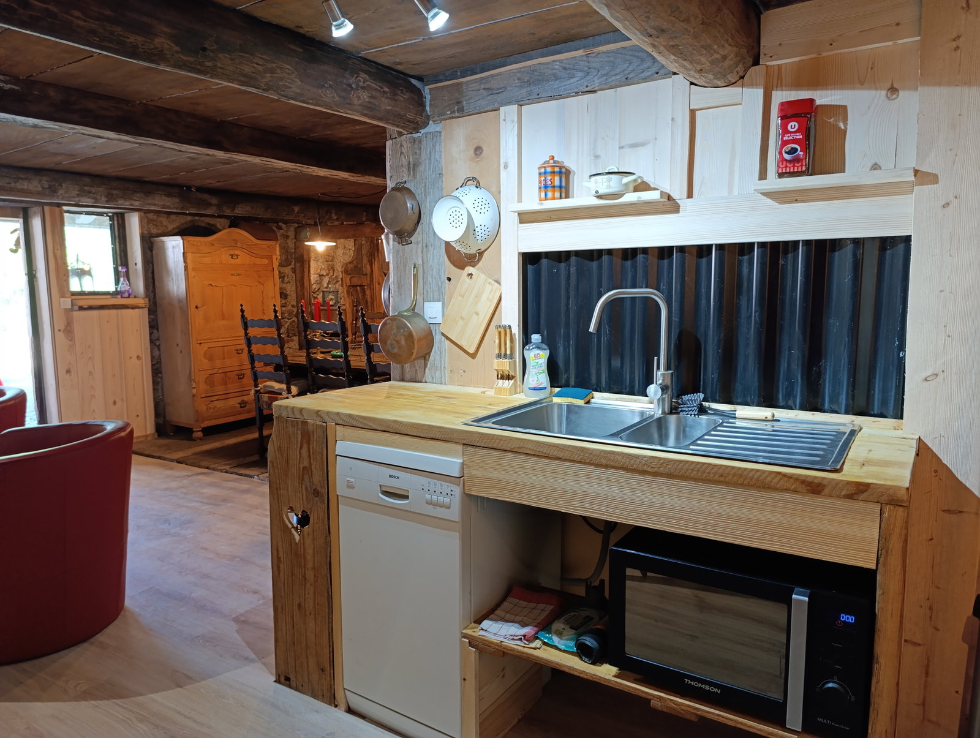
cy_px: 369
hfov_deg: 73.8
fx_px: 652
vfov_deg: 59.0
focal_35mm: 23
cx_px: 490
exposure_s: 1/50
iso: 640
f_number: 1.6
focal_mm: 6.14
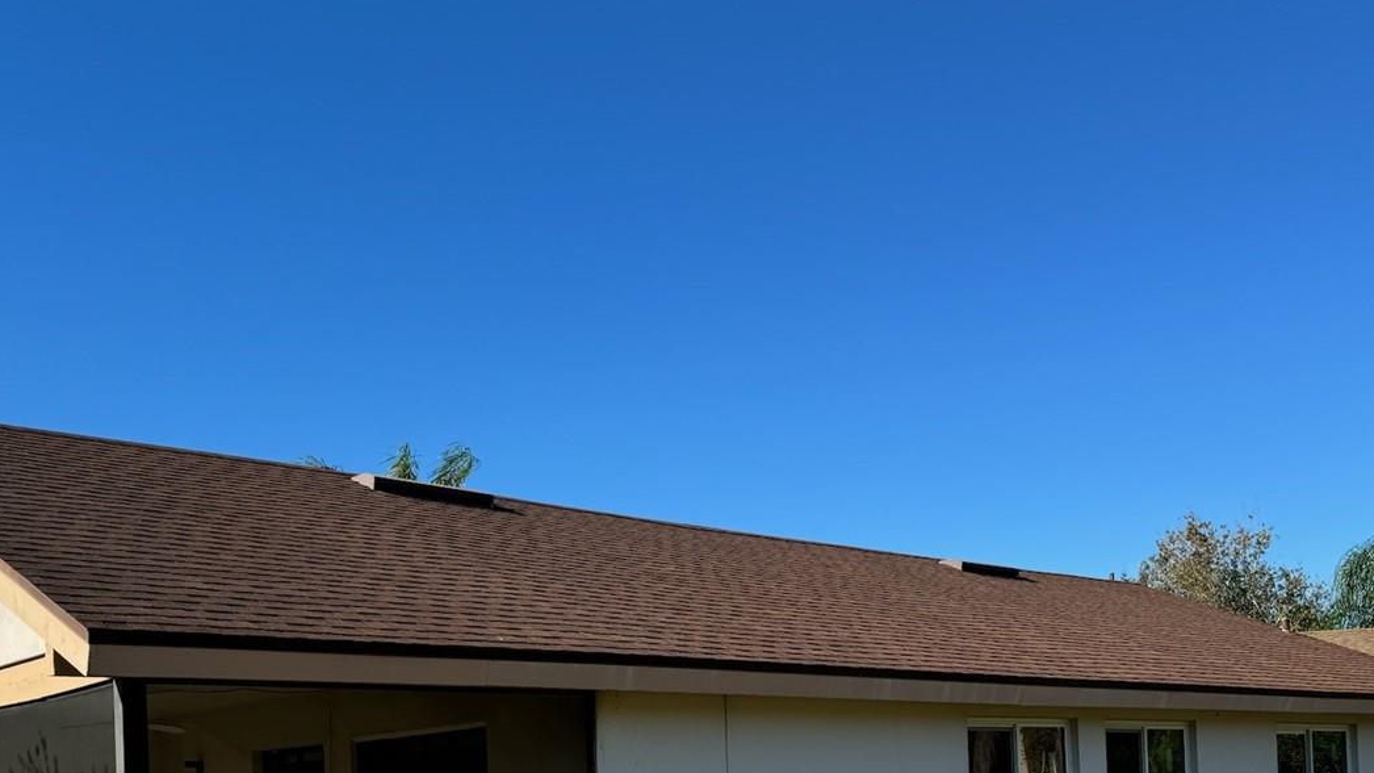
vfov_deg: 28.0
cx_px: 784
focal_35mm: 40
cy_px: 761
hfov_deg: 50.3
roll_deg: +1.8
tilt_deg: +1.0
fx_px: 1457
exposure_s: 1/3096
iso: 80
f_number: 1.78
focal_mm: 6.76
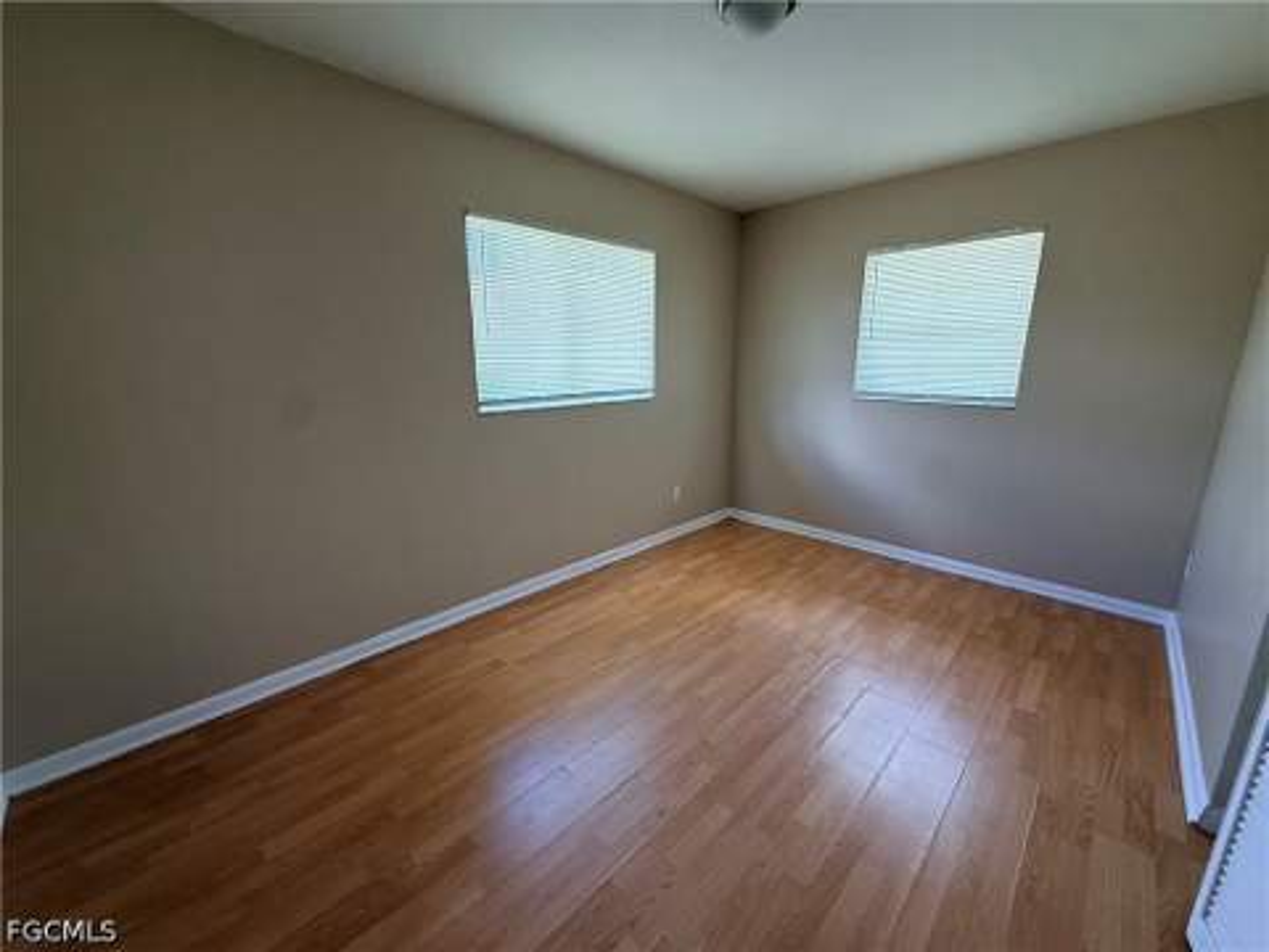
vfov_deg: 85.7
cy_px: 476
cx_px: 634
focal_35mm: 14
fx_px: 513
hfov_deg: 102.1
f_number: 2.2
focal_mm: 2.22
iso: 160
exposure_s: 1/120
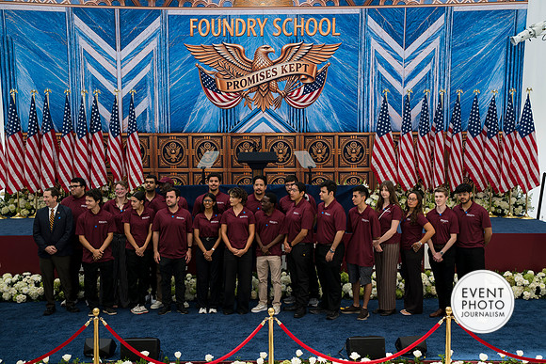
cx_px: 273
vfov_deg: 31.2
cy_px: 182
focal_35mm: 43
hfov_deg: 45.4
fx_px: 652
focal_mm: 43
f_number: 4
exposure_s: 1/250
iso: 100
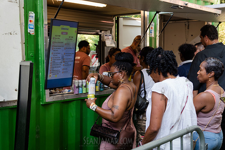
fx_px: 335
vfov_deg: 25.2
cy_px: 82
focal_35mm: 54
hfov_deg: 37.1
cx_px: 111
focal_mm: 42
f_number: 3.5
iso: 400
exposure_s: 1/100
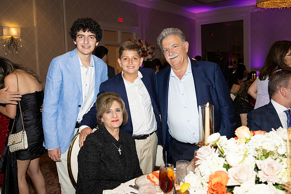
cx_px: 146
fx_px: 307
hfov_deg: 50.7
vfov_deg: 35.1
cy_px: 97
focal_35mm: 38
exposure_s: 1/100
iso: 800
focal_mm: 38
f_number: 5.6
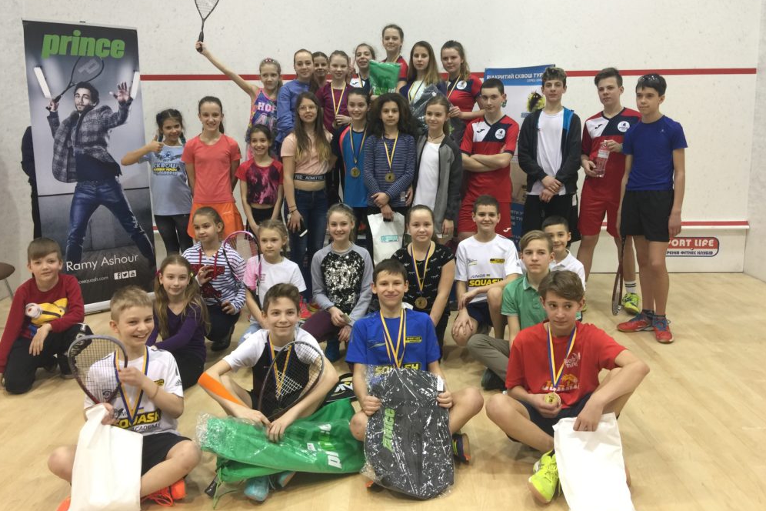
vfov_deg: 42.2
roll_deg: -0.9
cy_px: 222
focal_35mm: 31
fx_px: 660
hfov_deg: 60.3
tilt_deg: -8.5
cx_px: 385
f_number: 2.2
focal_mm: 4.15
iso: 40
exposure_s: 1/17
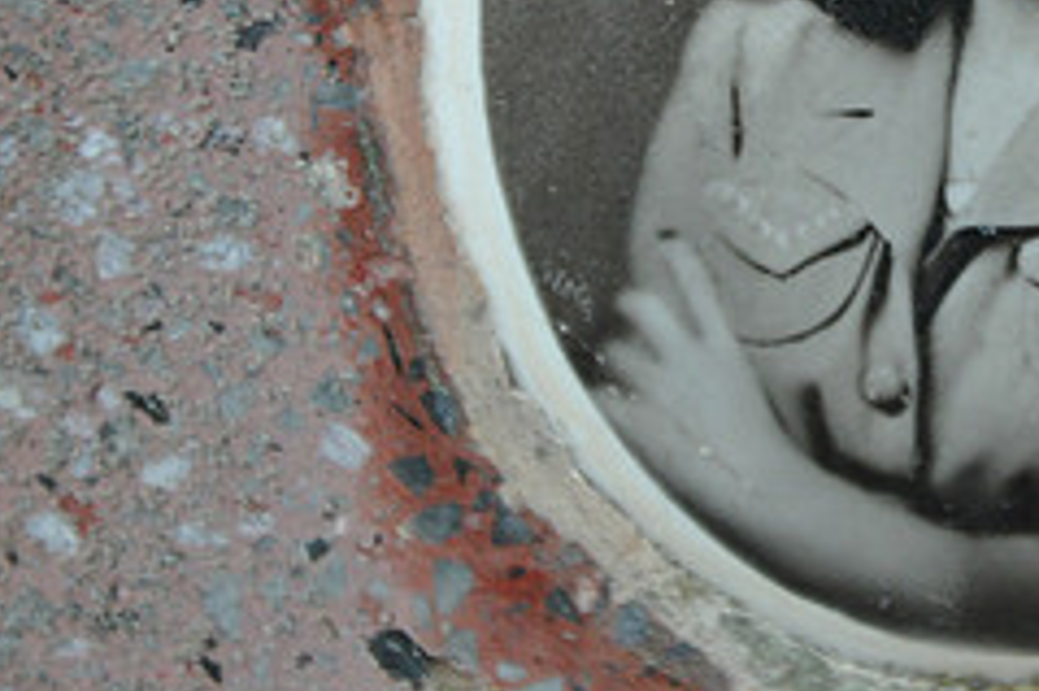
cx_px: 1022
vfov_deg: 3.6
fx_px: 11023
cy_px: 20
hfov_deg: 5.4
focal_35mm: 382
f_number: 5.6
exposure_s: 1/200
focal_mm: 105
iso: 800
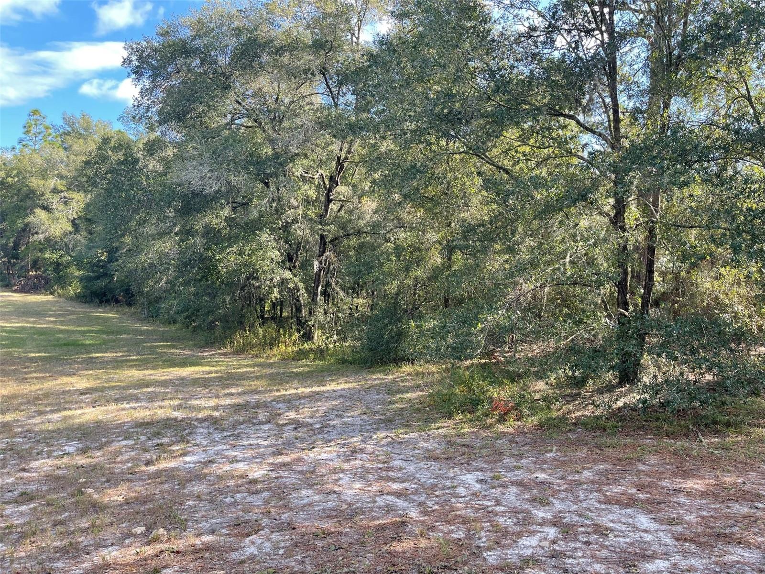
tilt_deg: -1.0
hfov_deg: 67.3
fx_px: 575
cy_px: 287
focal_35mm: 26
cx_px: 382
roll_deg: -3.8
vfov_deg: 53.1
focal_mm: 5.1
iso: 32
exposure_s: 1/314
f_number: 1.6
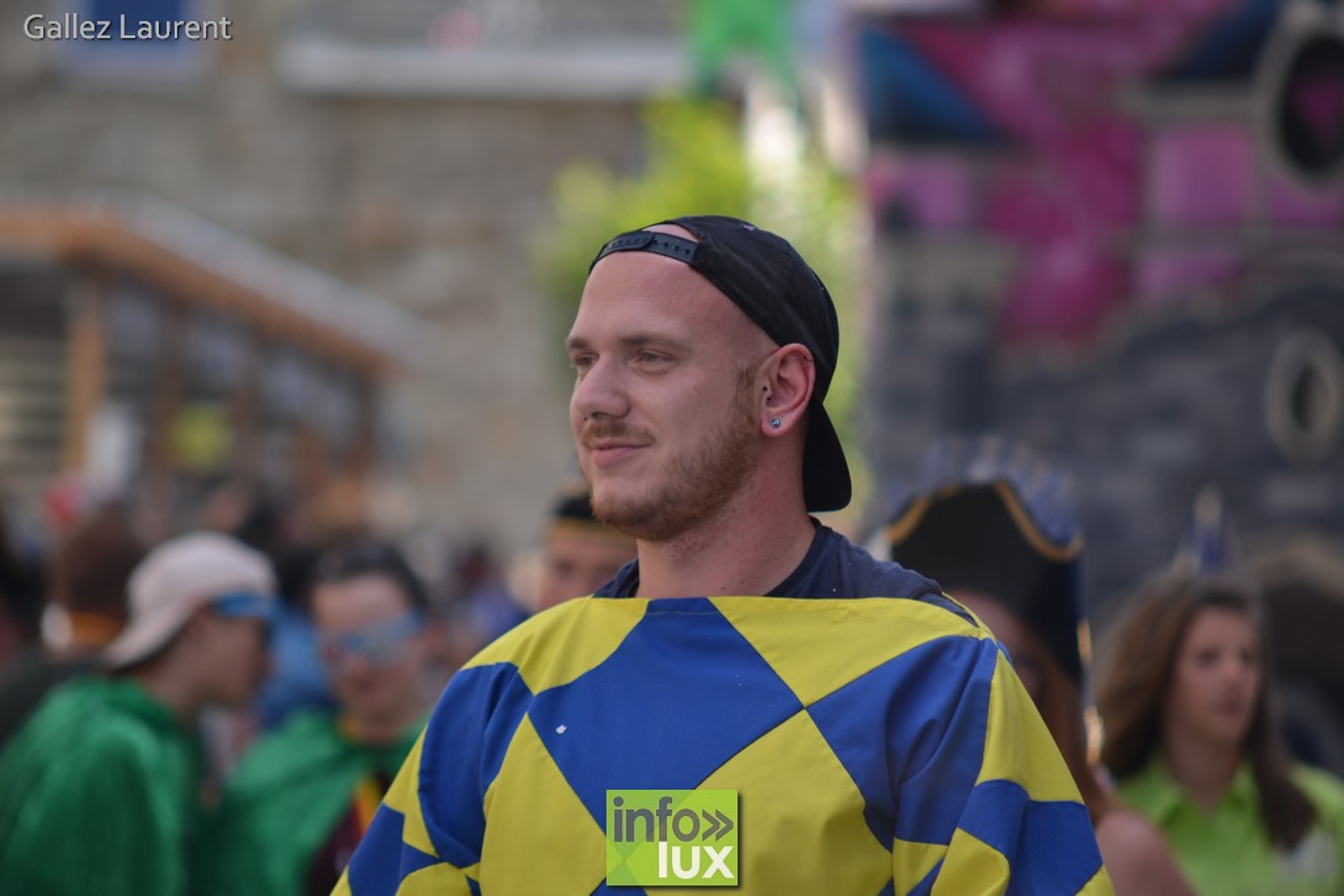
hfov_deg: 9.1
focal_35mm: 225
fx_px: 8401
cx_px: 672
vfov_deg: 6.1
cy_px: 448
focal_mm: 150
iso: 100
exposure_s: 1/640
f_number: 2.8
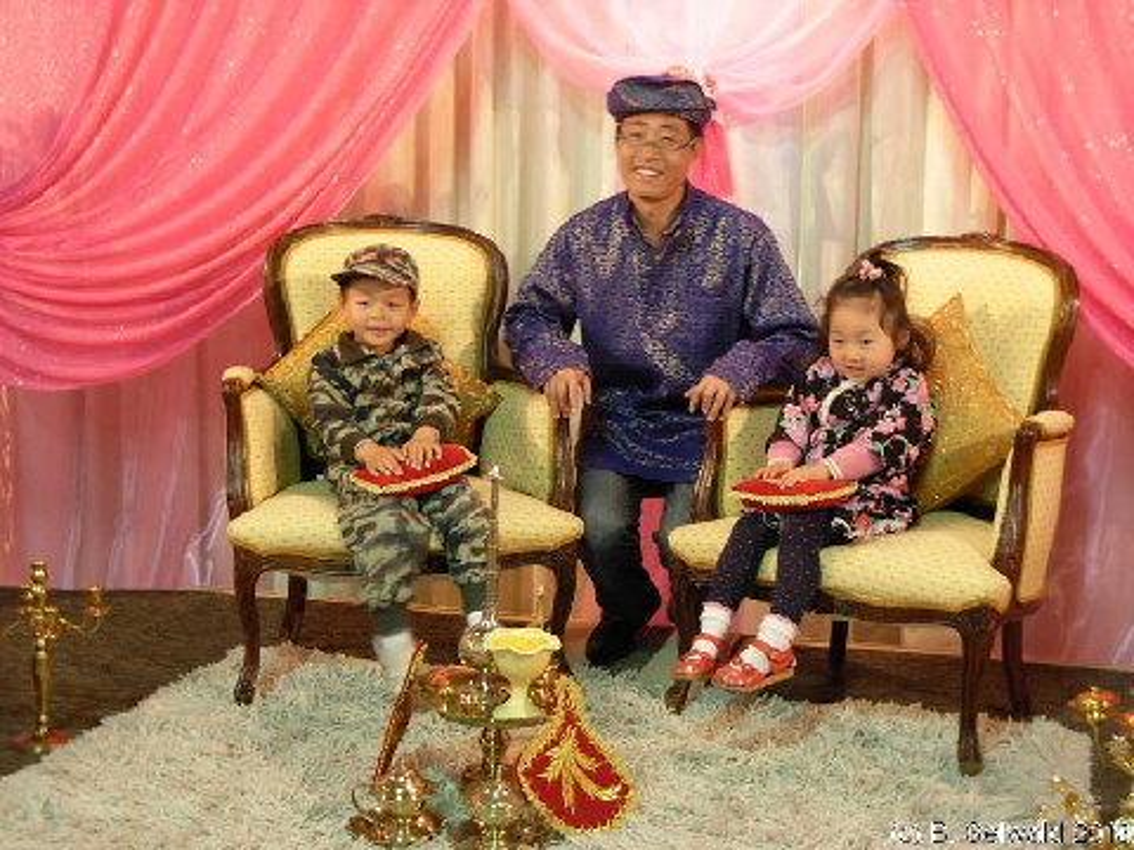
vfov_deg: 22.9
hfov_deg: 30.3
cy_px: 425
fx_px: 2097
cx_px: 567
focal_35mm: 64
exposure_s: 1/5.6
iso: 94
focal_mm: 10.5
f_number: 3.4
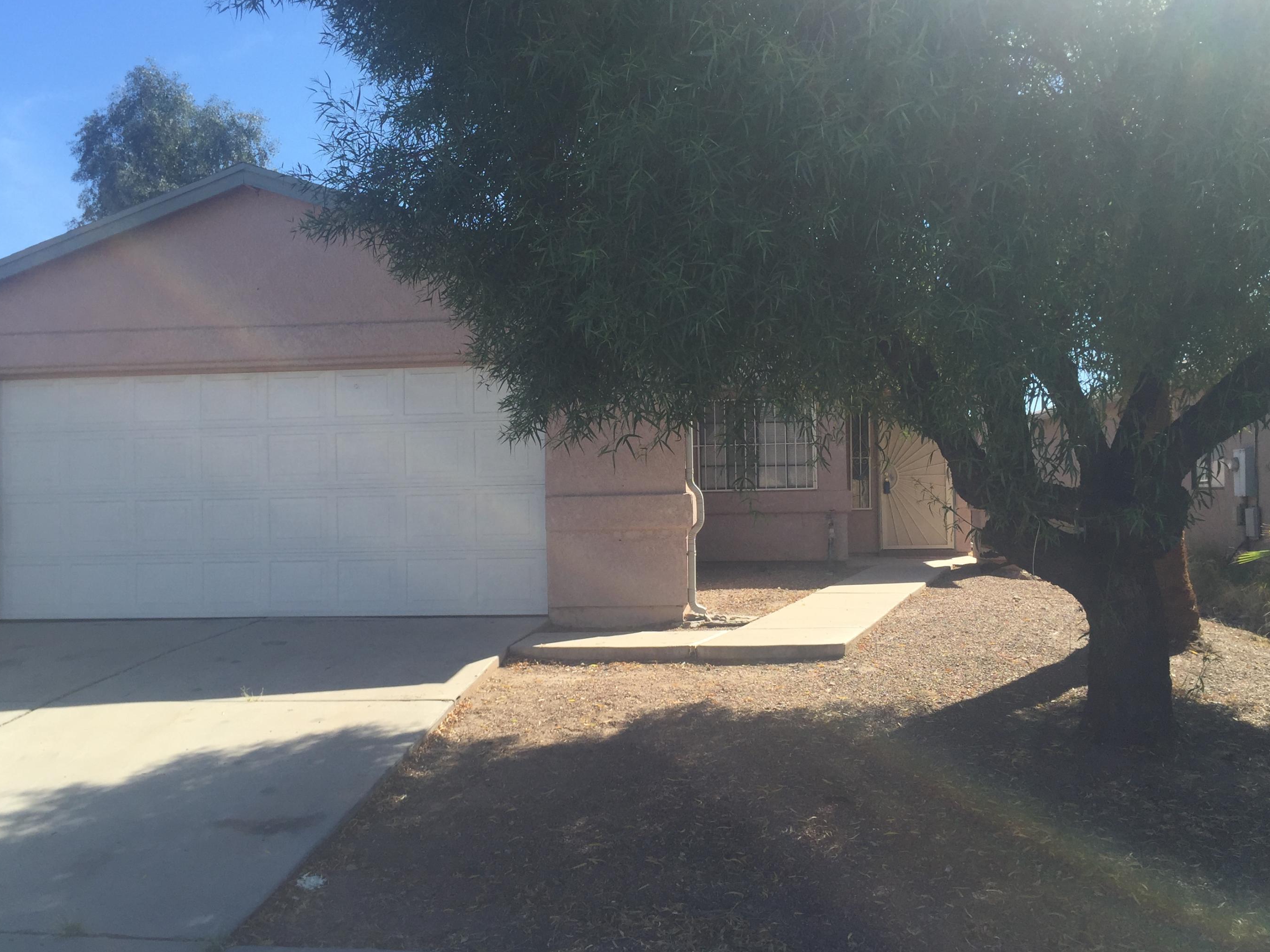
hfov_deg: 56.8
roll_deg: +0.4
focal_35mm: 32
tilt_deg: +0.7
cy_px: 484
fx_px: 1174
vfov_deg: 44.2
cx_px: 590
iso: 32
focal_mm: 4.15
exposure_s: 1/1276
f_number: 2.2
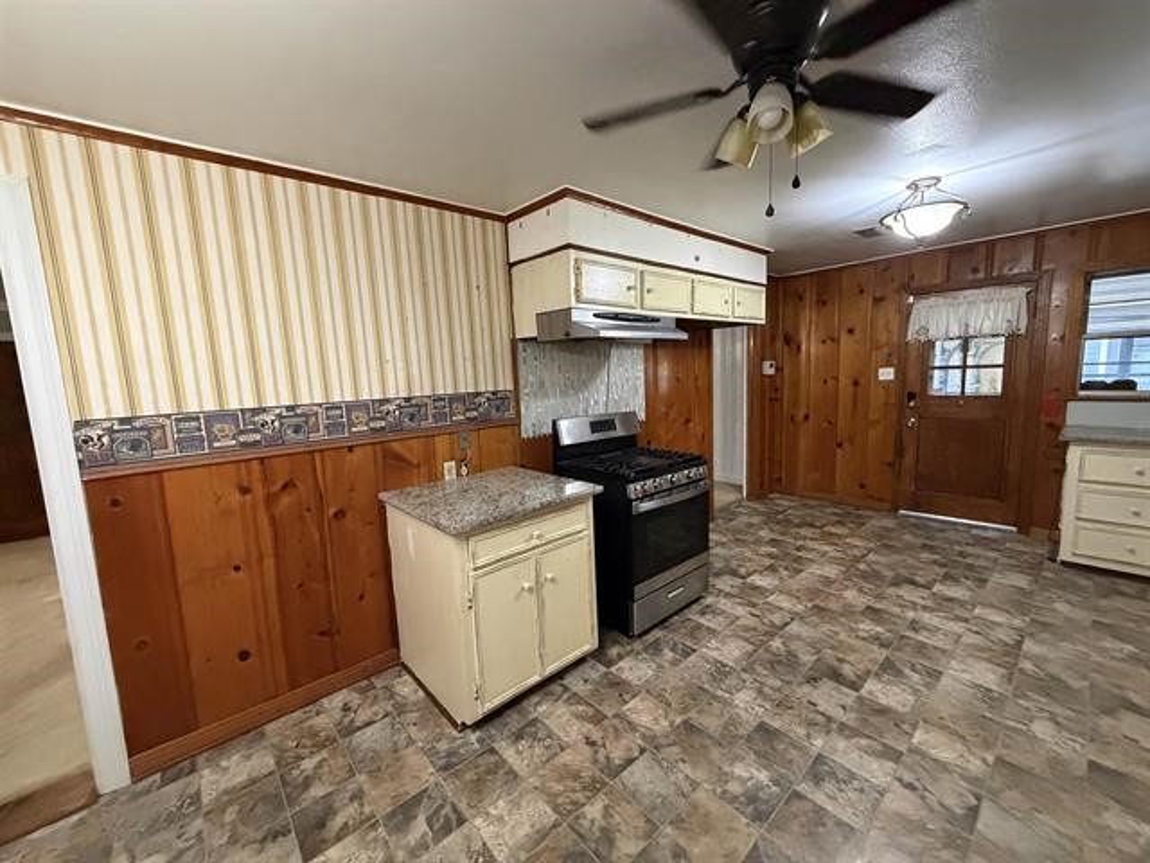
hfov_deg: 102.1
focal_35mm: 14
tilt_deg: -7.5
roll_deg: +3.0
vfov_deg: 85.7
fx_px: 465
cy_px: 432
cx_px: 575
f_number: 2.2
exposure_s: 1/60
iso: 800
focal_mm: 2.22
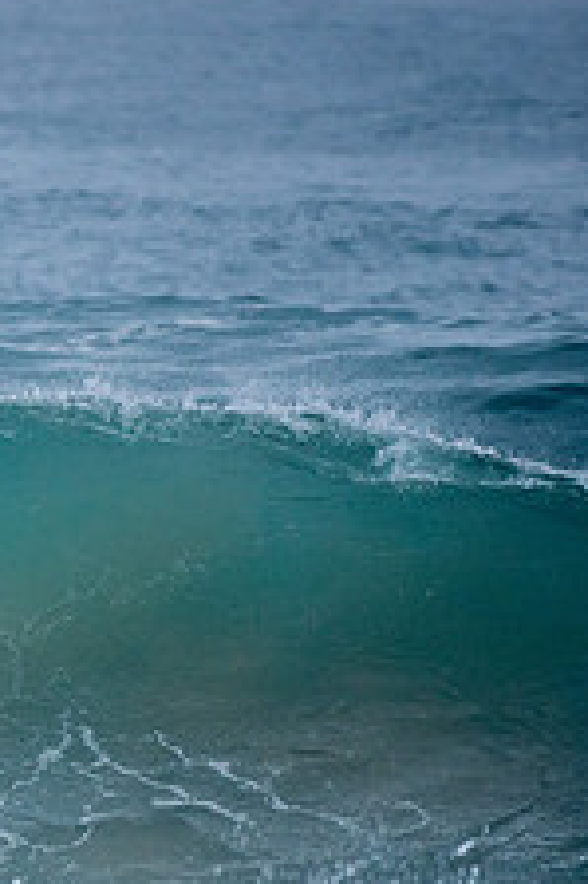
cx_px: -481
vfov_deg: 1.6
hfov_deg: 1.1
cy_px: 547
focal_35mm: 1297
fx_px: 31823
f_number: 5.6
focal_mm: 500
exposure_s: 1/1000
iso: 400
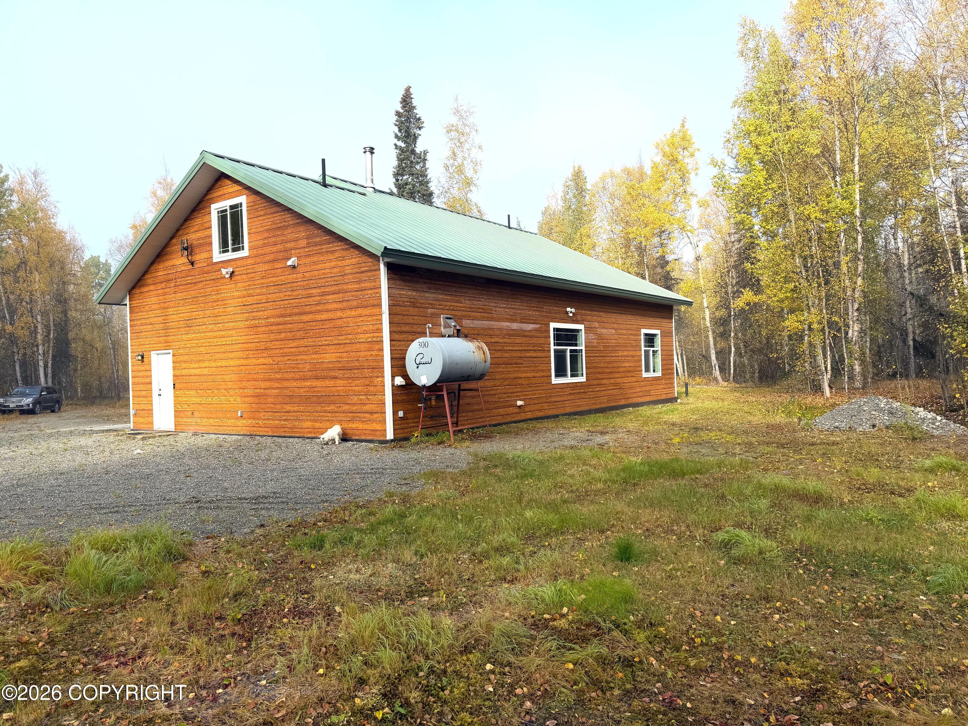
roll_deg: +1.9
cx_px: 484
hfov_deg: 71.6
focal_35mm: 24
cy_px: 363
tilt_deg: -1.0
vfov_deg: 56.8
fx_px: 671
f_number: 1.78
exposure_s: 1/2000
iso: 80
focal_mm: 6.76
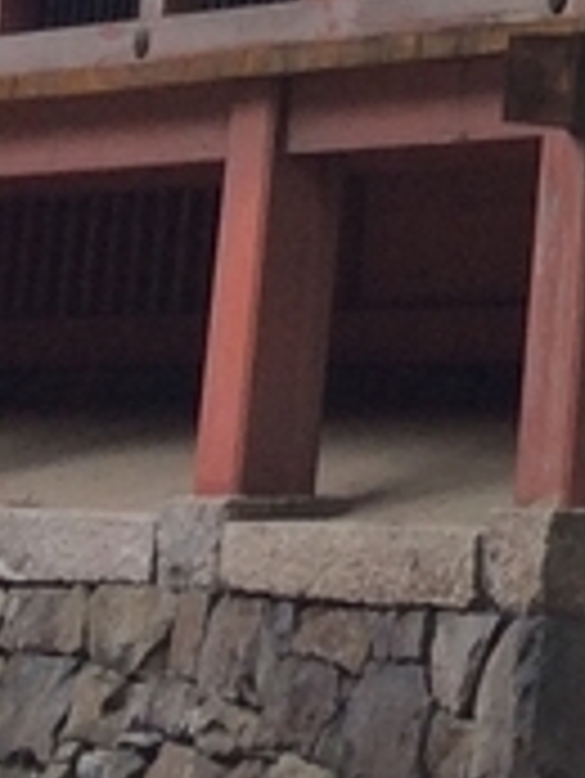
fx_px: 4524
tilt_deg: +13.9
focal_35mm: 201
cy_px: -1012
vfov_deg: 9.0
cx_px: 1755
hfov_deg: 6.7
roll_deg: +0.0
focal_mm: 4.15
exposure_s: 1/120
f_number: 2.2
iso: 50
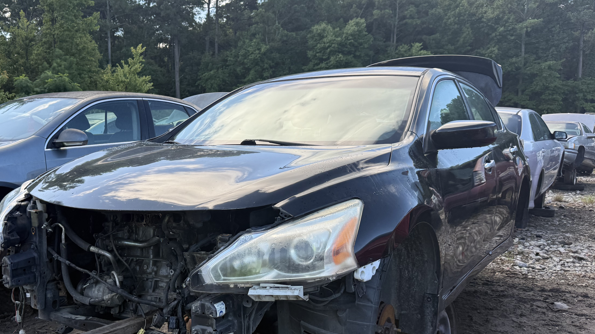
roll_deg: -0.5
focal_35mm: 34
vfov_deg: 34.6
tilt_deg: -3.8
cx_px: 221
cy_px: 178
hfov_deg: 57.3
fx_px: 536
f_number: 1.78
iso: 100
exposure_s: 1/868
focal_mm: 6.76
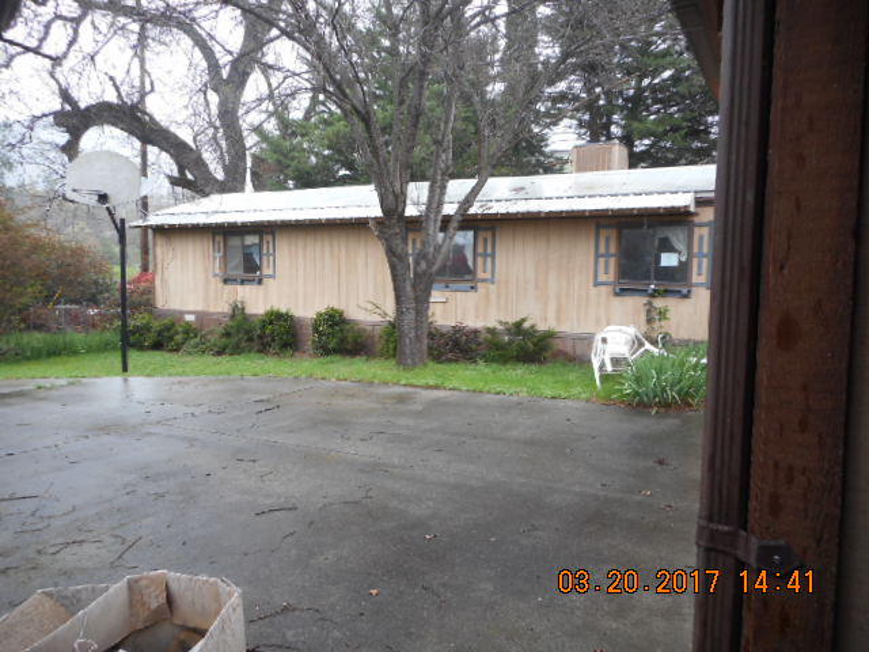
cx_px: 434
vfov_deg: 54.9
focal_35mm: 25
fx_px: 628
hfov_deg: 69.4
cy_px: 326
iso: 80
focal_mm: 4.5
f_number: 3.7
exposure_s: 1/30
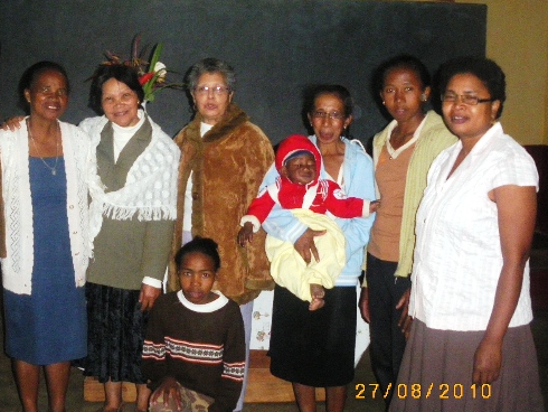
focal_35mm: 47
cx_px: 204
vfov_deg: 30.9
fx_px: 744
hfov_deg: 40.1
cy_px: 184
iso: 400
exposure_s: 1/50
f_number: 3.5
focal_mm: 6.3
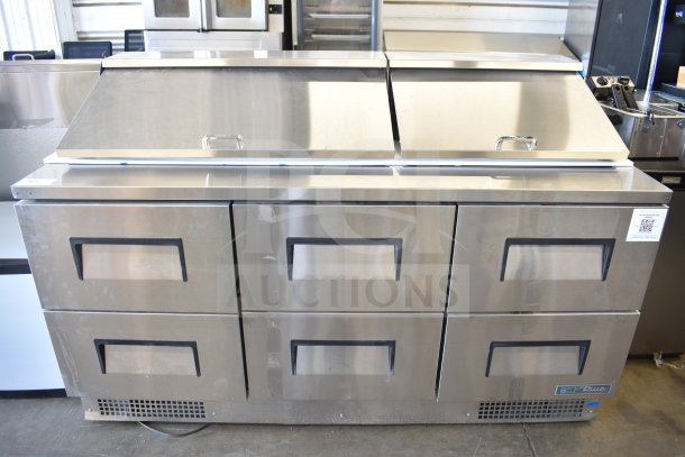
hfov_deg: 67.4
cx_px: 342
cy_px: 228
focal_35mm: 27
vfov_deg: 48.0
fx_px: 514
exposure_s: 1/30
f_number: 3.5
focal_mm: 18
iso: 500
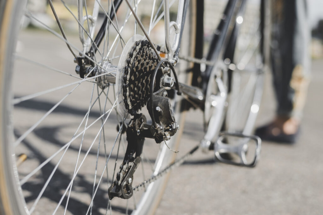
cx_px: 162
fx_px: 449
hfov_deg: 39.6
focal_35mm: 50
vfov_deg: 27.0
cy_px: 108
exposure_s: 1/1000
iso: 100
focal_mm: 50
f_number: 2.8
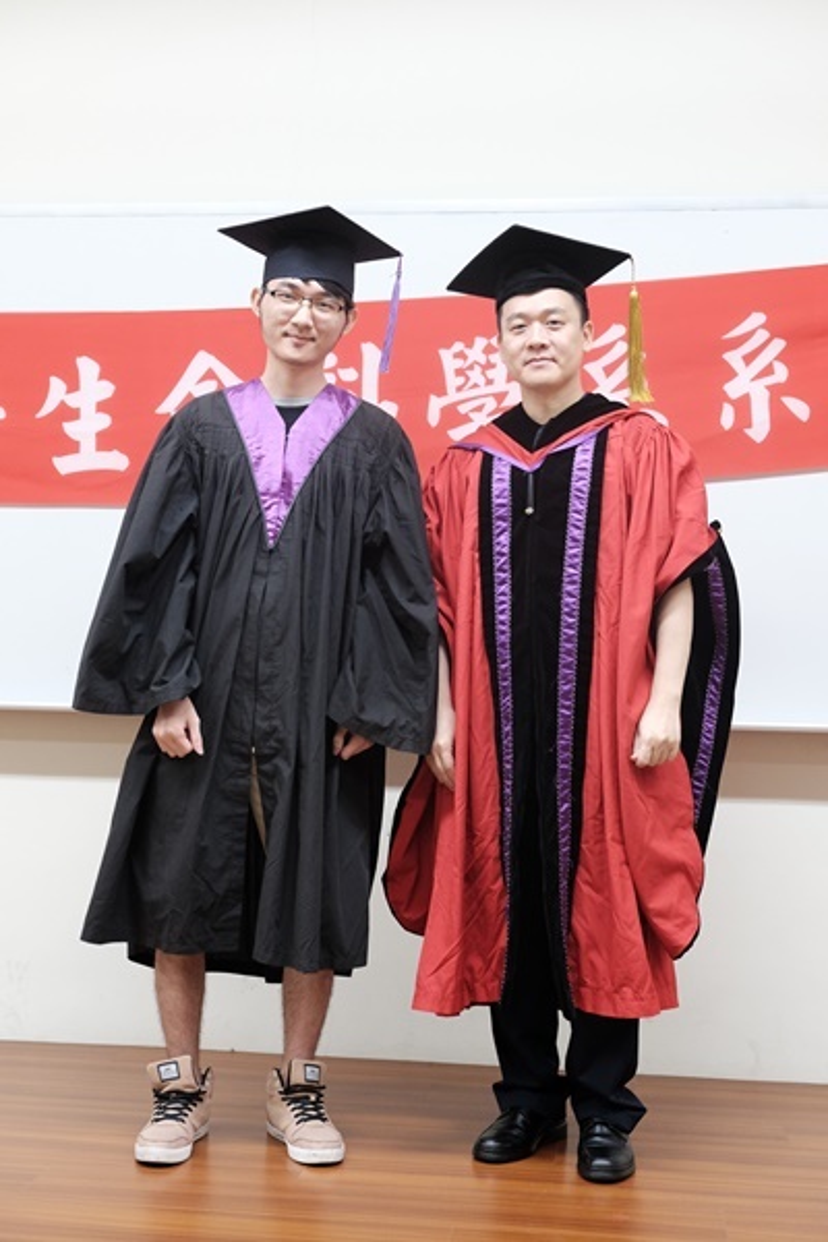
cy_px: 621
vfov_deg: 43.6
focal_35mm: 45
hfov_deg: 29.9
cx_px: 414
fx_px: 1552
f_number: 3.6
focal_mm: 30.2
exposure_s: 1/110
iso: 1600
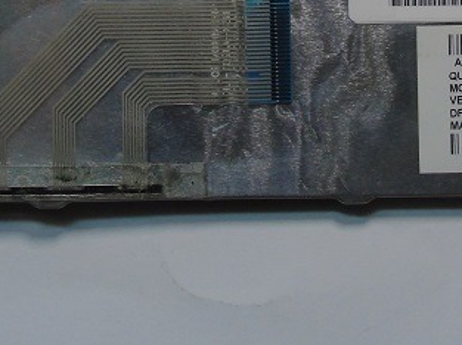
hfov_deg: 20.5
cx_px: 229
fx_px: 1280
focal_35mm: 96
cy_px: -34
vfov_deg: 15.0
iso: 200
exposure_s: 1/20
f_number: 6.5
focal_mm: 7.1
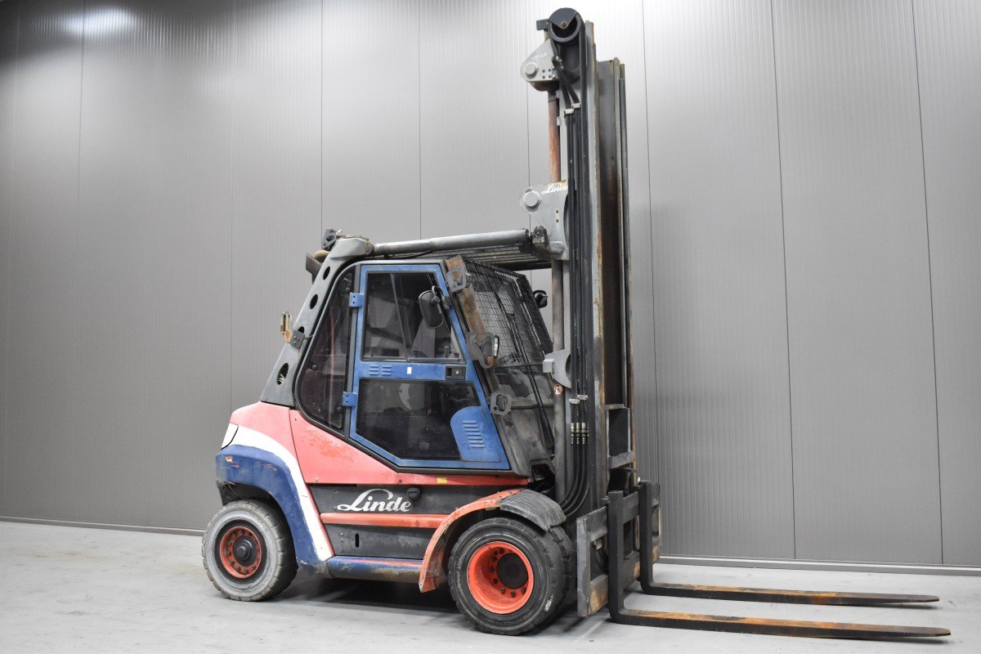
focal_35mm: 33
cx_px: 490
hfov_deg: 57.2
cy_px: 327
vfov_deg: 40.0
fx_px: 899
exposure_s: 1/50
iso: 1600
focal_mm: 22
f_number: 4
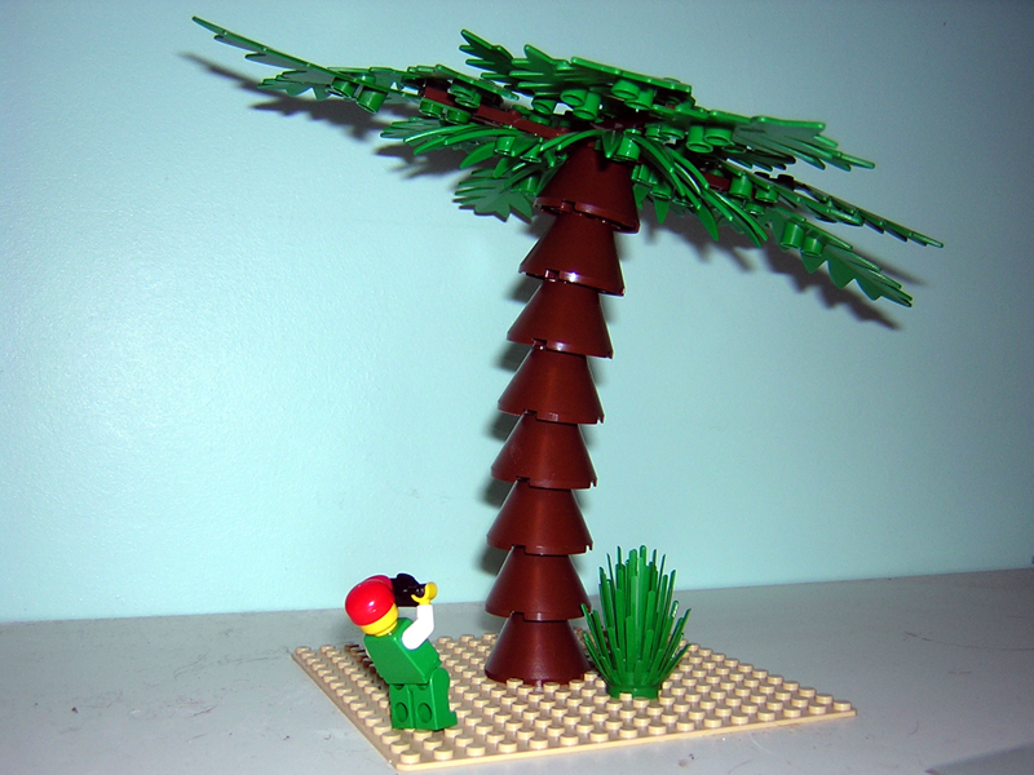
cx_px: 517
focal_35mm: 36
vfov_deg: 39.7
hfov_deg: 51.4
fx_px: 1075
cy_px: 388
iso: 100
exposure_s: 1/60.1
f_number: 2.6
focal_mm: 4.7
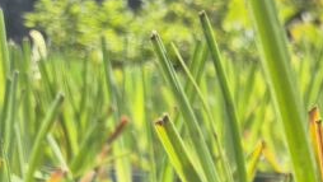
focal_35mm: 79
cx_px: 341
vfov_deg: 12.5
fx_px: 677
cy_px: 417
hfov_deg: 25.2
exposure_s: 1/828
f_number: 1.8
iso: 25
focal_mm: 5.4
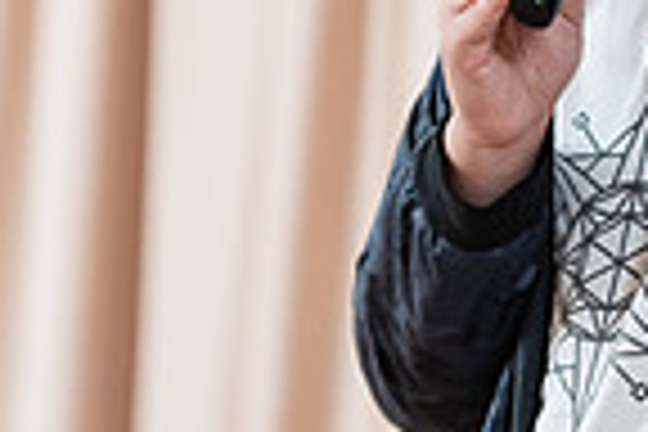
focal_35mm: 468
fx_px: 8423
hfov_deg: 4.4
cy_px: -218
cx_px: 792
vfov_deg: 2.9
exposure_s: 1/200
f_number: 3.2
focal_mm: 116
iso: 2000
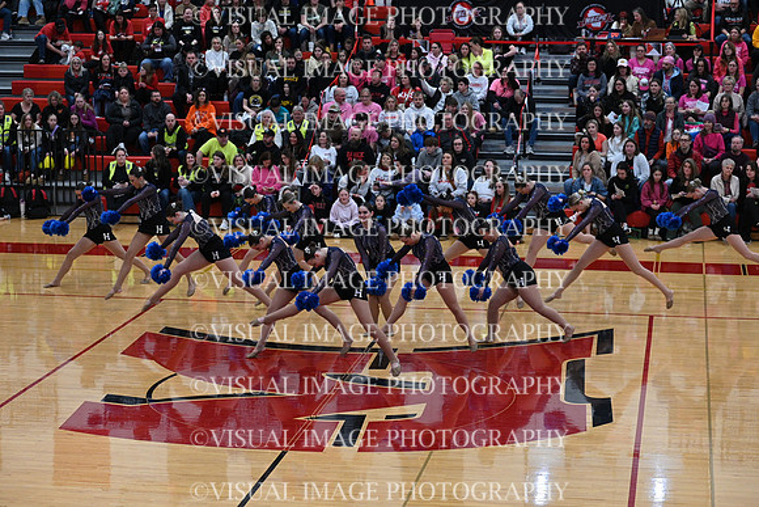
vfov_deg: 15.9
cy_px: 254
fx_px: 1814
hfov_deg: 23.6
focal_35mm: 86
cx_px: 380
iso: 4000
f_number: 4
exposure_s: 1/400
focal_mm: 86
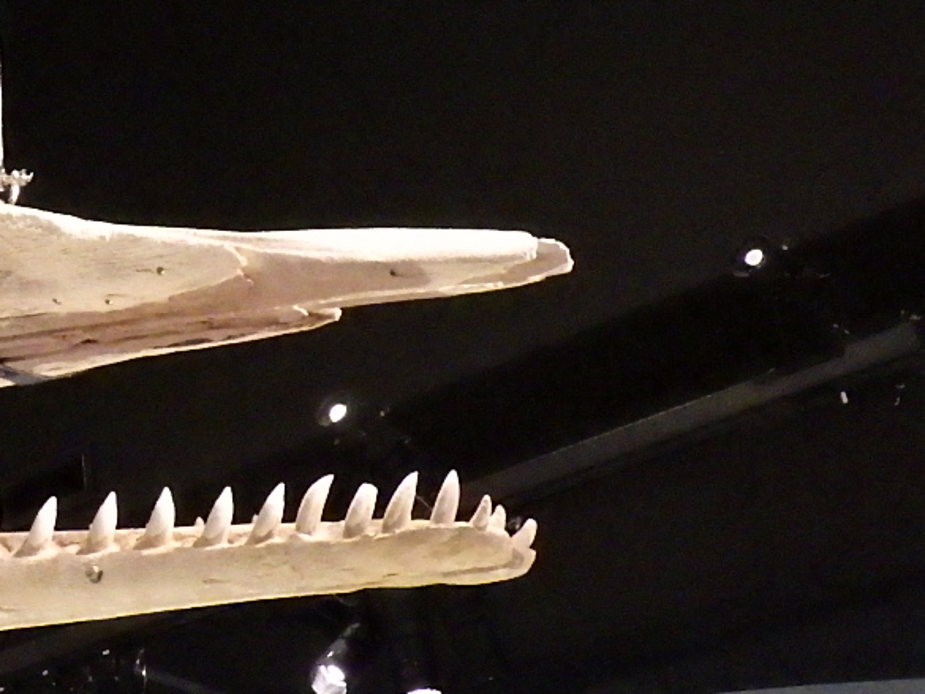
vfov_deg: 15.9
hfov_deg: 19.4
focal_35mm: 93
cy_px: 324
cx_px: -297
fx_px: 2486
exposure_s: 1/60
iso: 3200
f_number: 3.8
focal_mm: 6.1
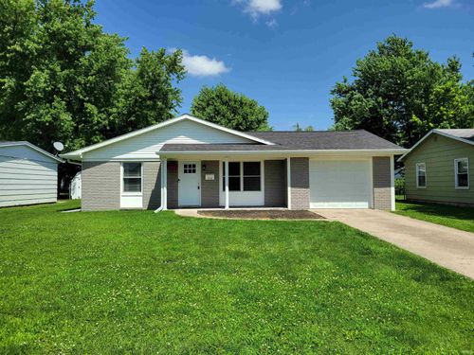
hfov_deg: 67.3
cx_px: 237
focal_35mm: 26
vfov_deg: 53.1
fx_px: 356
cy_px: 178
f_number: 1.8
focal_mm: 5.4
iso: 40
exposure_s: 1/3336
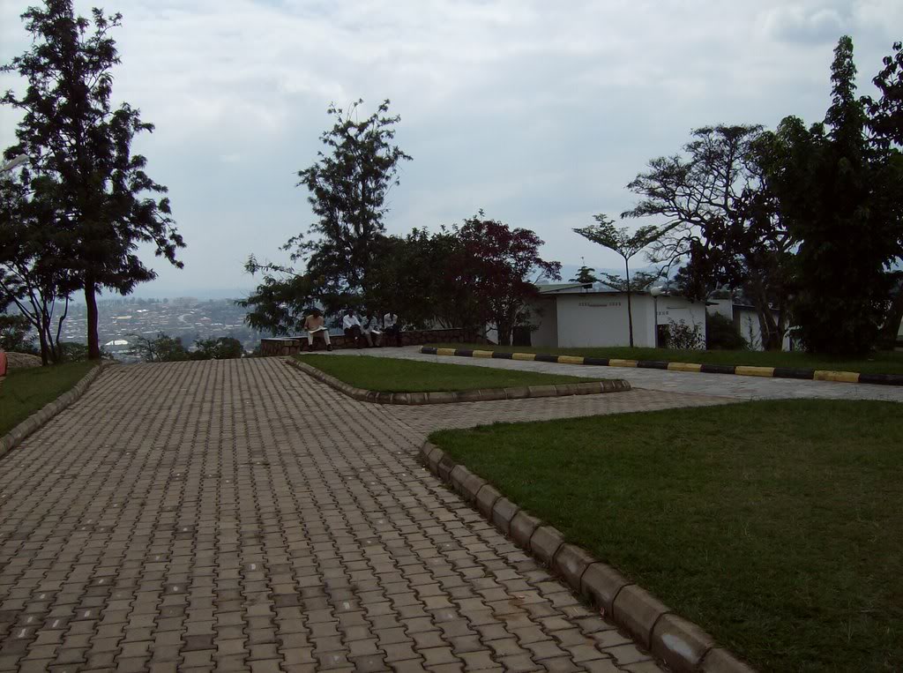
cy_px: 336
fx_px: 937
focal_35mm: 36
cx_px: 452
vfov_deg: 39.5
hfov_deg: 51.5
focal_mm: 6
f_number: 4.7
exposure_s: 1/1608
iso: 100
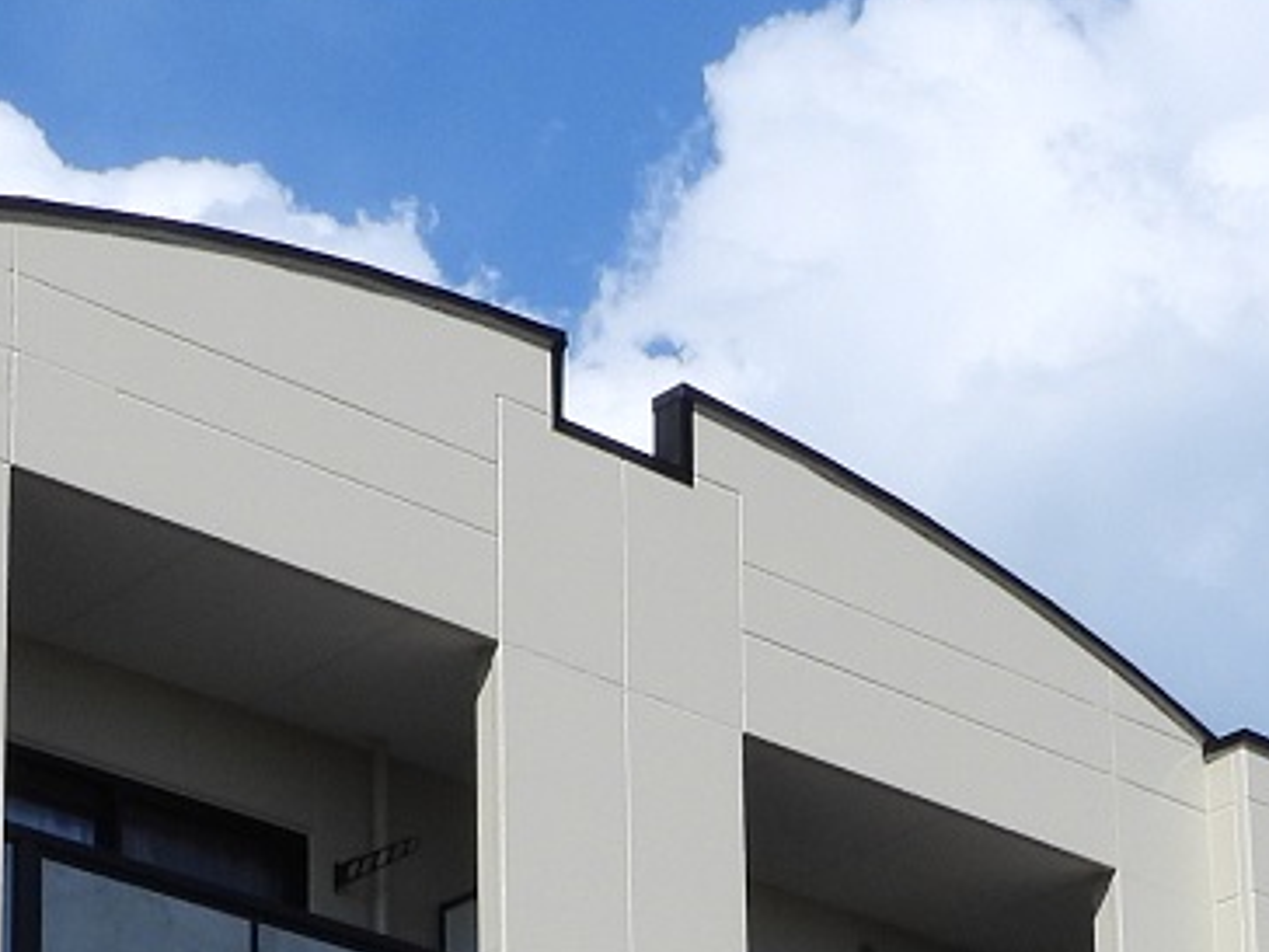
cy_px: 1594
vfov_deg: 12.1
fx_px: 4179
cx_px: 422
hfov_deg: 17.2
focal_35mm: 114
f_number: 3.5
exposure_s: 1/2000
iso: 100
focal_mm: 4.3
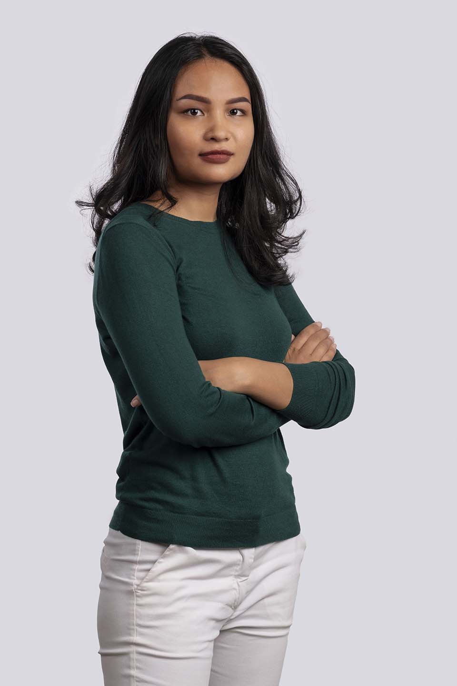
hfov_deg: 13.0
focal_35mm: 105
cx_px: 228
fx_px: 1999
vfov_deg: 19.5
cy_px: 343
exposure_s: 1/250
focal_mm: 105
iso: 125
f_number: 10
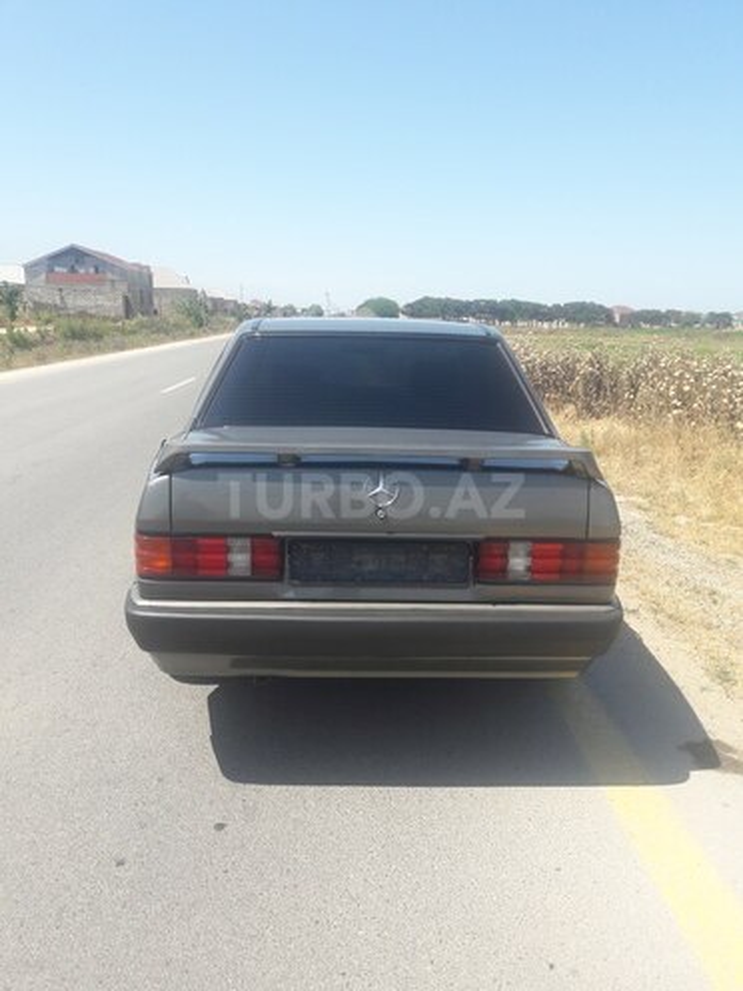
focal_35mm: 28
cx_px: 372
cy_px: 496
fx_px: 801
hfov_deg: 49.7
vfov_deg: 63.4
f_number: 1.9
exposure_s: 1/999
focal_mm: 3.7
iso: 40
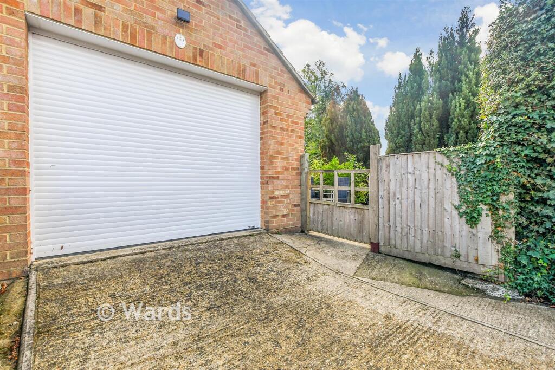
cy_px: 185
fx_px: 231
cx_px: 278
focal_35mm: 15
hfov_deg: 100.4
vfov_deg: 77.3
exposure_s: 1/200
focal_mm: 10
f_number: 8
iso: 160
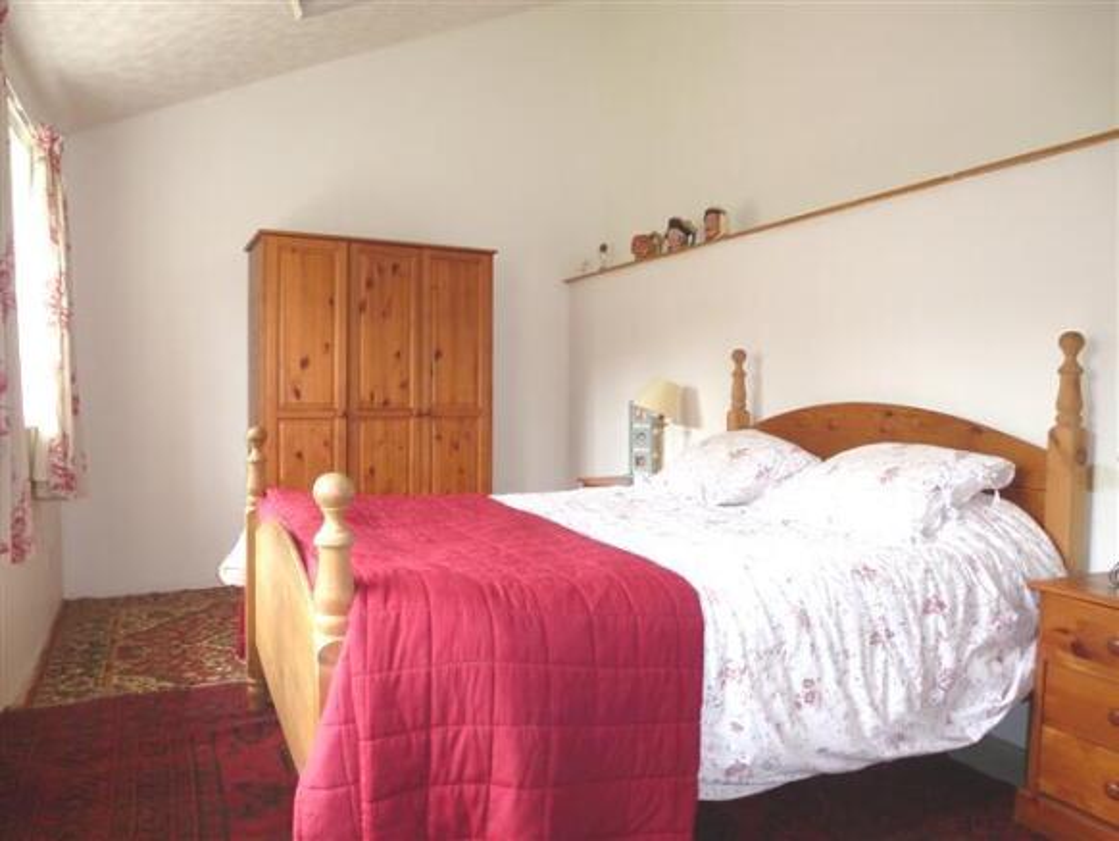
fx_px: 776
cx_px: 560
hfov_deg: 71.6
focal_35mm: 24
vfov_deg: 56.9
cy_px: 420
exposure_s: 1/60
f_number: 3.3
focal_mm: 4.3
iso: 320
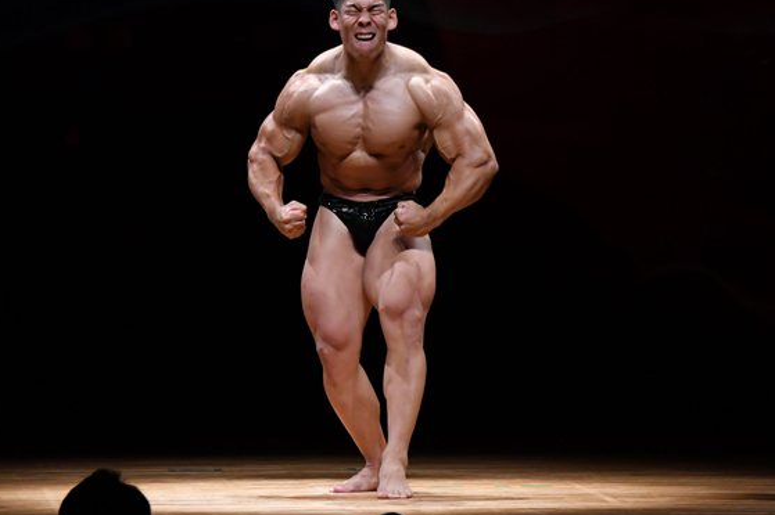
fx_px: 6476
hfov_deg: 6.8
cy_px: 227
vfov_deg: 4.6
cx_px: 417
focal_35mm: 301
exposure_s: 1/400
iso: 3200
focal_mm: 145
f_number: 5.6
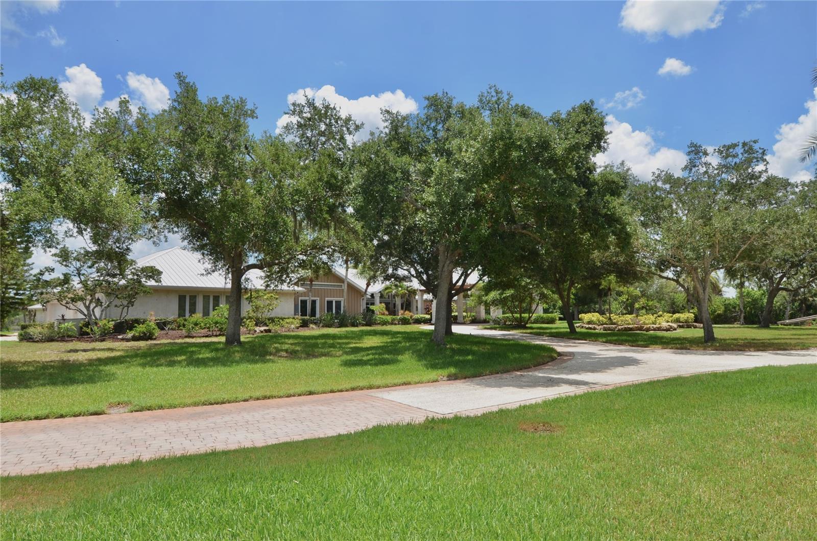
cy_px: 270
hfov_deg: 81.3
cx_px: 408
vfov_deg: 59.2
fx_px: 475
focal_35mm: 21
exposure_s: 1/250
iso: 100
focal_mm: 14
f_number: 8
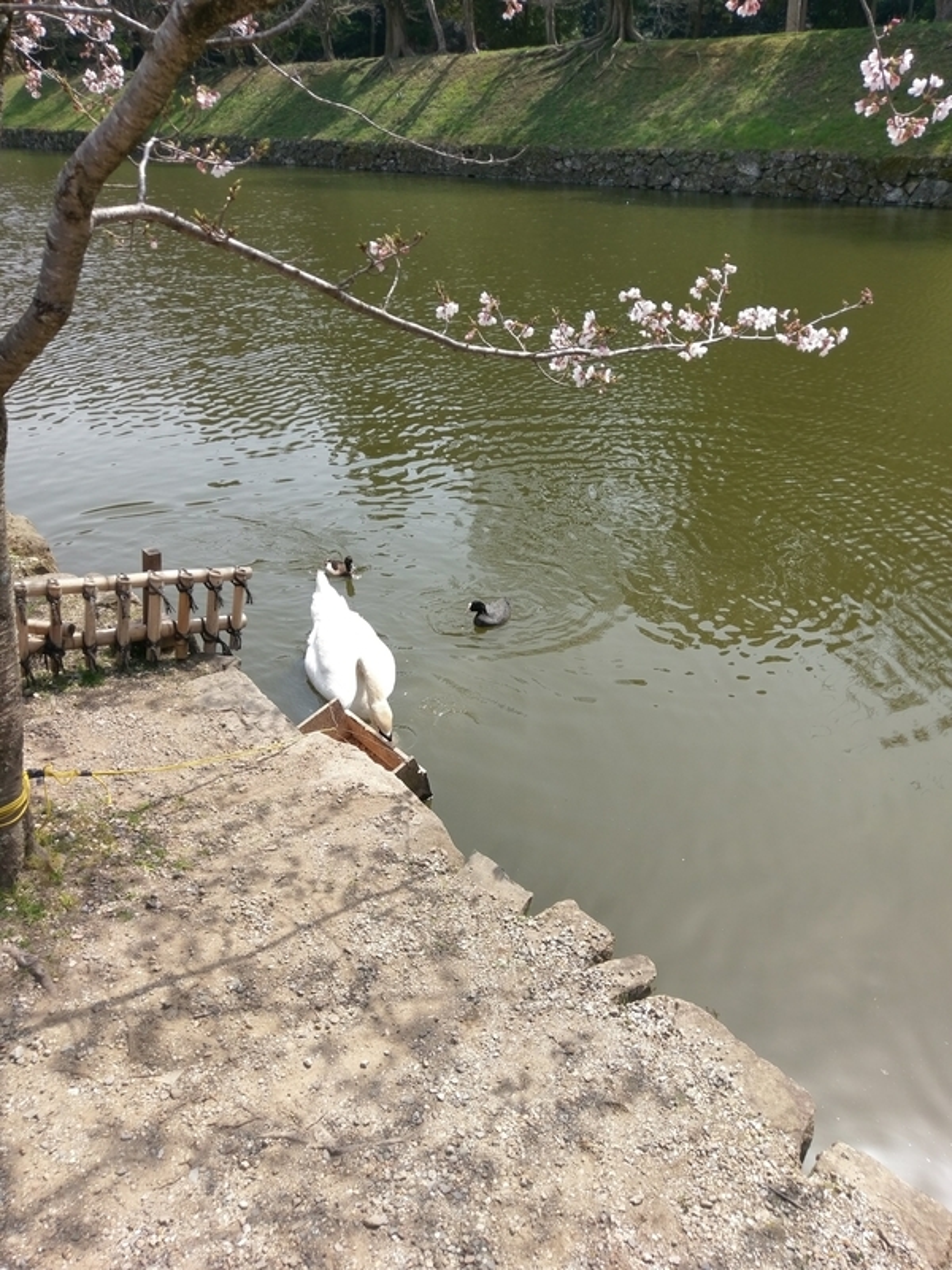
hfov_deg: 53.1
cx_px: 476
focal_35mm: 26
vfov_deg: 67.3
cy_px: 635
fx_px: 953
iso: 100
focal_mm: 4.58
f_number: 1.8
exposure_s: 1/1455
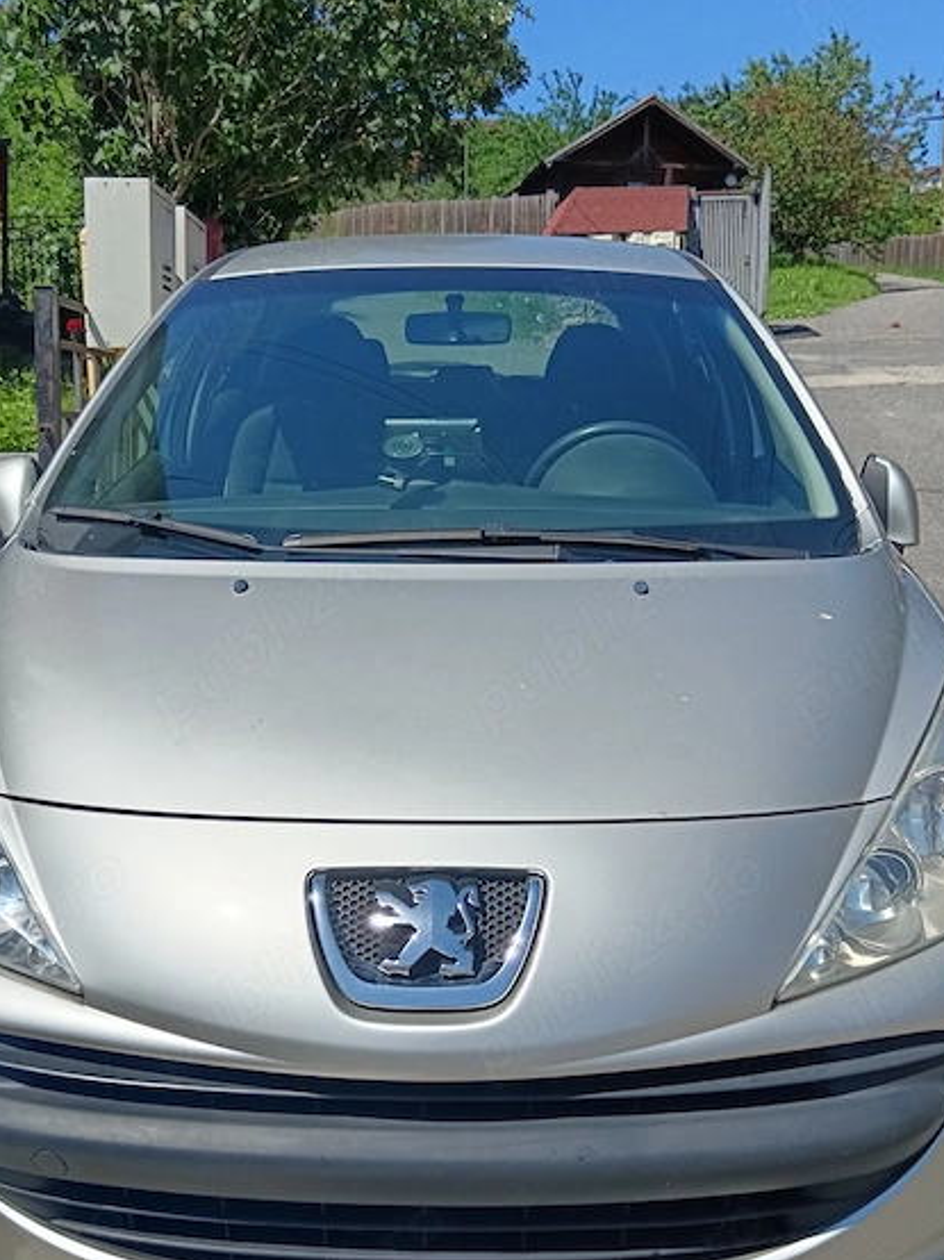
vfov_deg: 47.8
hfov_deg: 36.8
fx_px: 1419
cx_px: 457
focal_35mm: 39
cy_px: 691
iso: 103
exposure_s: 1/1015
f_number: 1.9
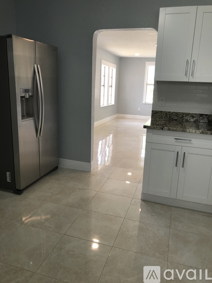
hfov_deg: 49.7
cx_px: 106
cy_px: 142
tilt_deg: -12.9
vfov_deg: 63.5
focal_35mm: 28
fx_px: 229
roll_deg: -0.3
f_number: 1.8
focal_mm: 3.99
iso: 20
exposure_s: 1/30
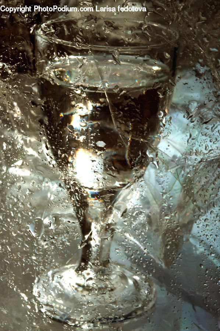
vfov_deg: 22.6
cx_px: 110
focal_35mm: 90
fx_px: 827
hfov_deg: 15.2
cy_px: 166
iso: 200
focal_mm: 60
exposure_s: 1/25
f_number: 22
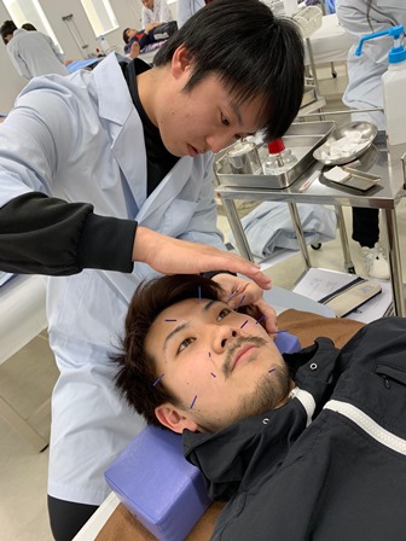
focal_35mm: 26
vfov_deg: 67.3
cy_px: 270
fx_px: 407
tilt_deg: -32.5
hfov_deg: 53.1
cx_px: 203
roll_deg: +23.8
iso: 100
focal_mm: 4.25
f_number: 1.8
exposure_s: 1/85
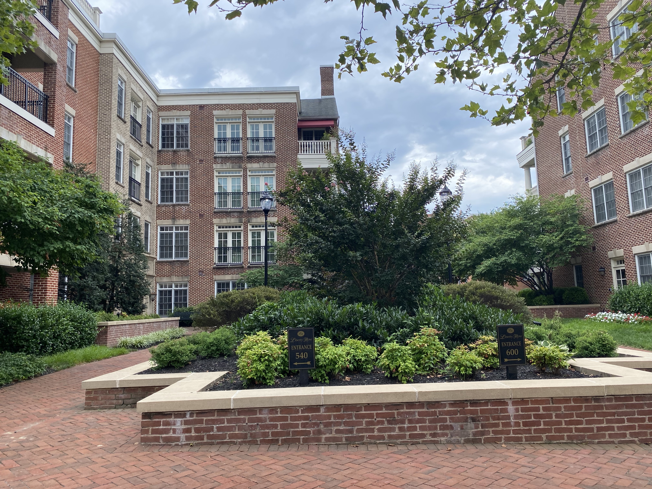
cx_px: 326
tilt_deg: +8.5
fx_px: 490
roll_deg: +1.4
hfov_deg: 67.3
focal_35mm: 26
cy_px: 244
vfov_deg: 53.1
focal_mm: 4.25
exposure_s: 1/852
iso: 32
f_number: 1.8
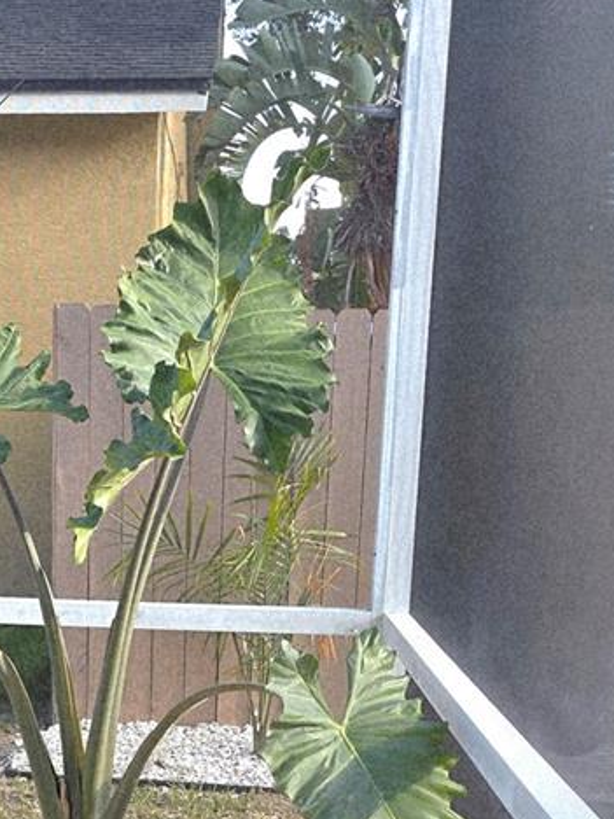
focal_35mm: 59
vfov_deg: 31.3
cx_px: 98
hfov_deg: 24.3
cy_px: 728
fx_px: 1395
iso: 32
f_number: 1.7
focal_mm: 6.3
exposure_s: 1/370
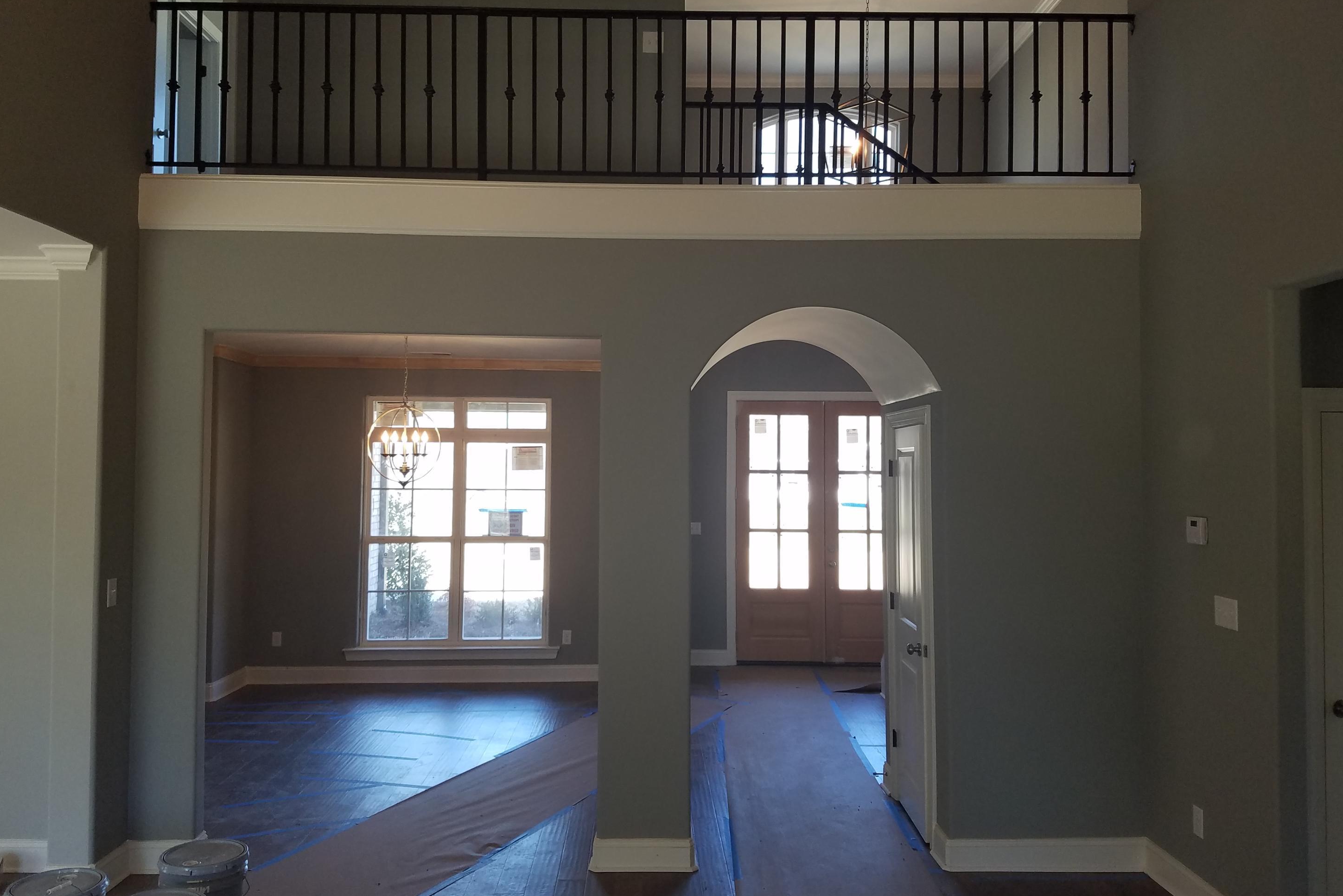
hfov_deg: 65.5
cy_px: 420
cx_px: 677
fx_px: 1045
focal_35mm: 28
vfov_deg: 46.4
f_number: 1.7
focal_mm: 4.2
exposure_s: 1/120
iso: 100
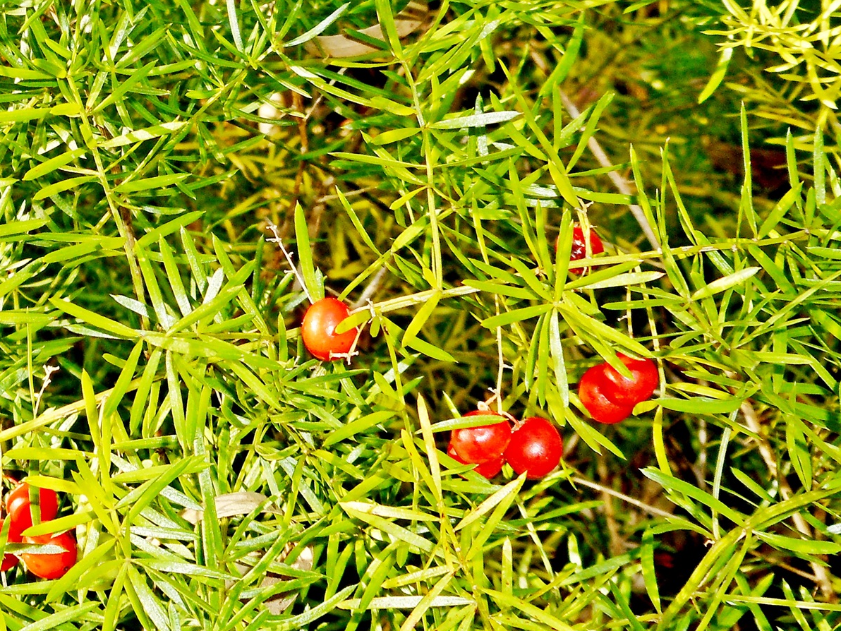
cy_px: 169
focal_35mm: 107
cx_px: 119
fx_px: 2600
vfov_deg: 13.8
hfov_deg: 18.1
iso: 80
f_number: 4.9
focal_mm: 9.1
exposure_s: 1/60
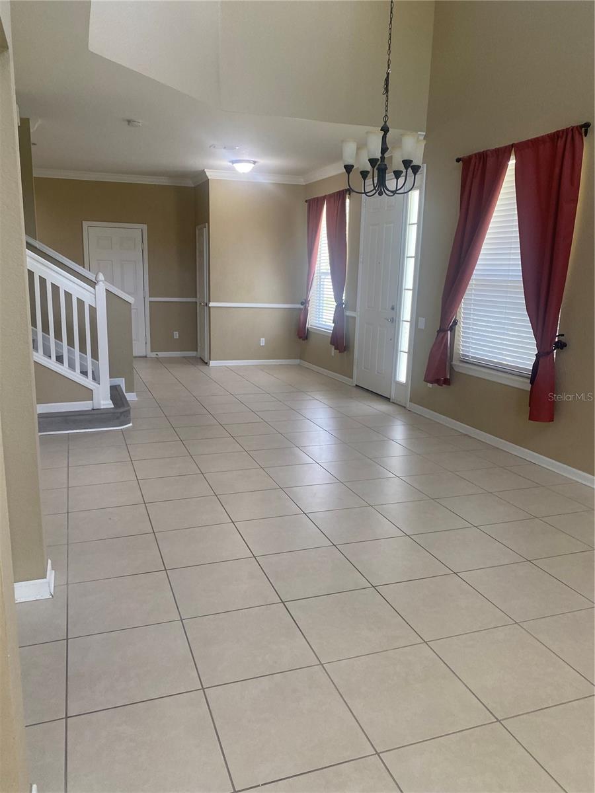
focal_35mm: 26
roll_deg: -1.0
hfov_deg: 53.1
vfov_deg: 67.3
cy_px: 396
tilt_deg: -10.4
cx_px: 298
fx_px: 596
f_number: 1.8
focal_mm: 4.25
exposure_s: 1/105
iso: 125
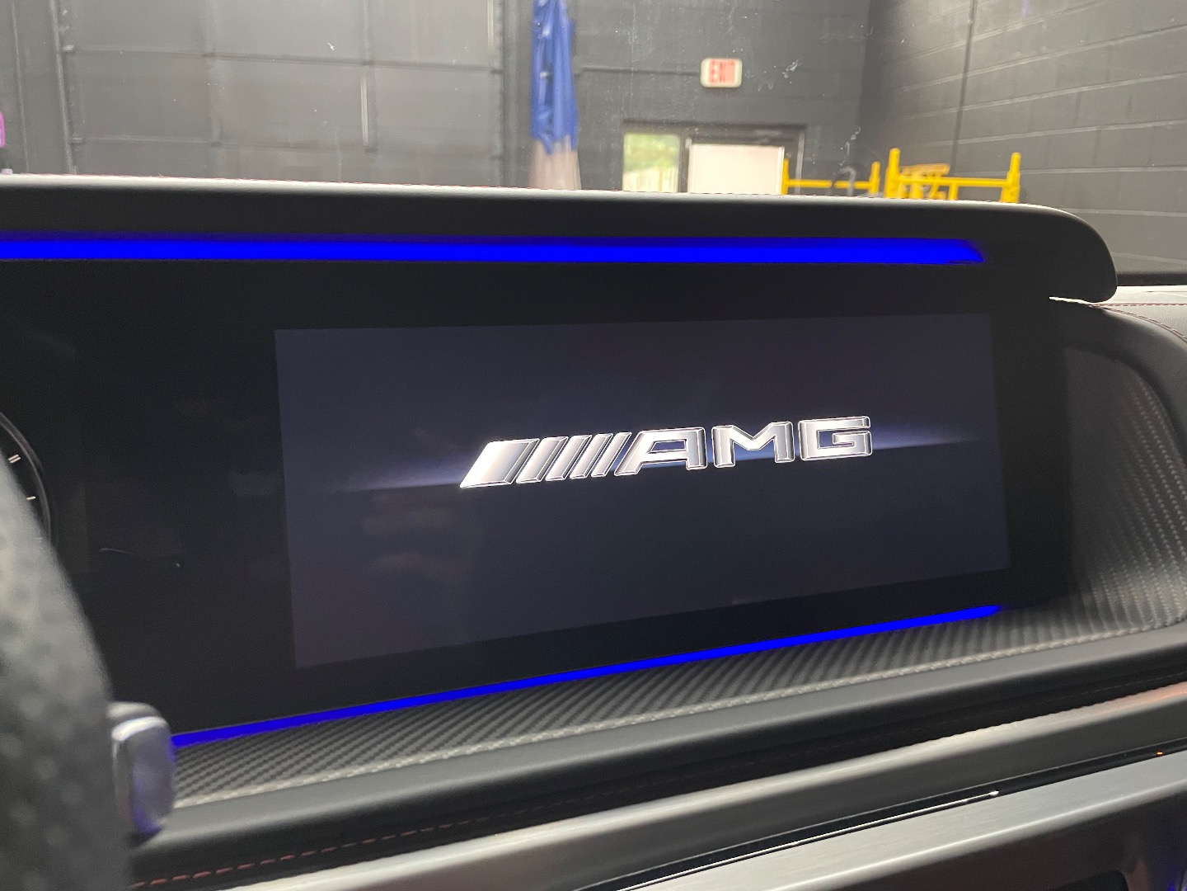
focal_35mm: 26
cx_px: 594
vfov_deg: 53.1
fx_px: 892
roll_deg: -1.1
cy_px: 446
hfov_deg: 67.3
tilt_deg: -14.0
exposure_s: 1/28
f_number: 1.6
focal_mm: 4.2
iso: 640
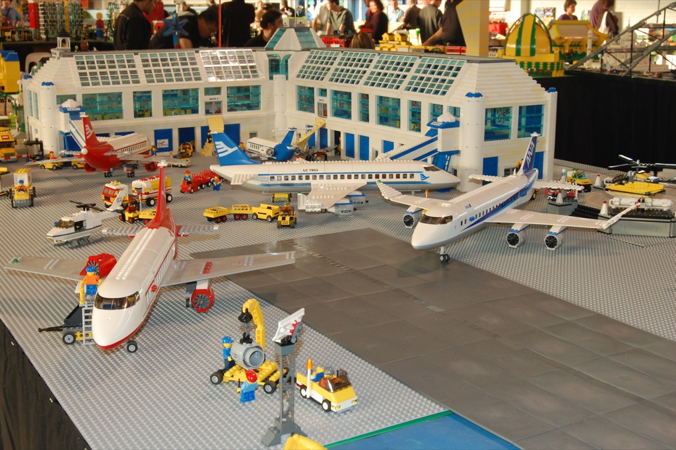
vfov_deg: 28.0
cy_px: 225
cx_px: 338
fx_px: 901
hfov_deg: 41.1
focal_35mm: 48
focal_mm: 32
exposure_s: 1/5
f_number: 11
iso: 400
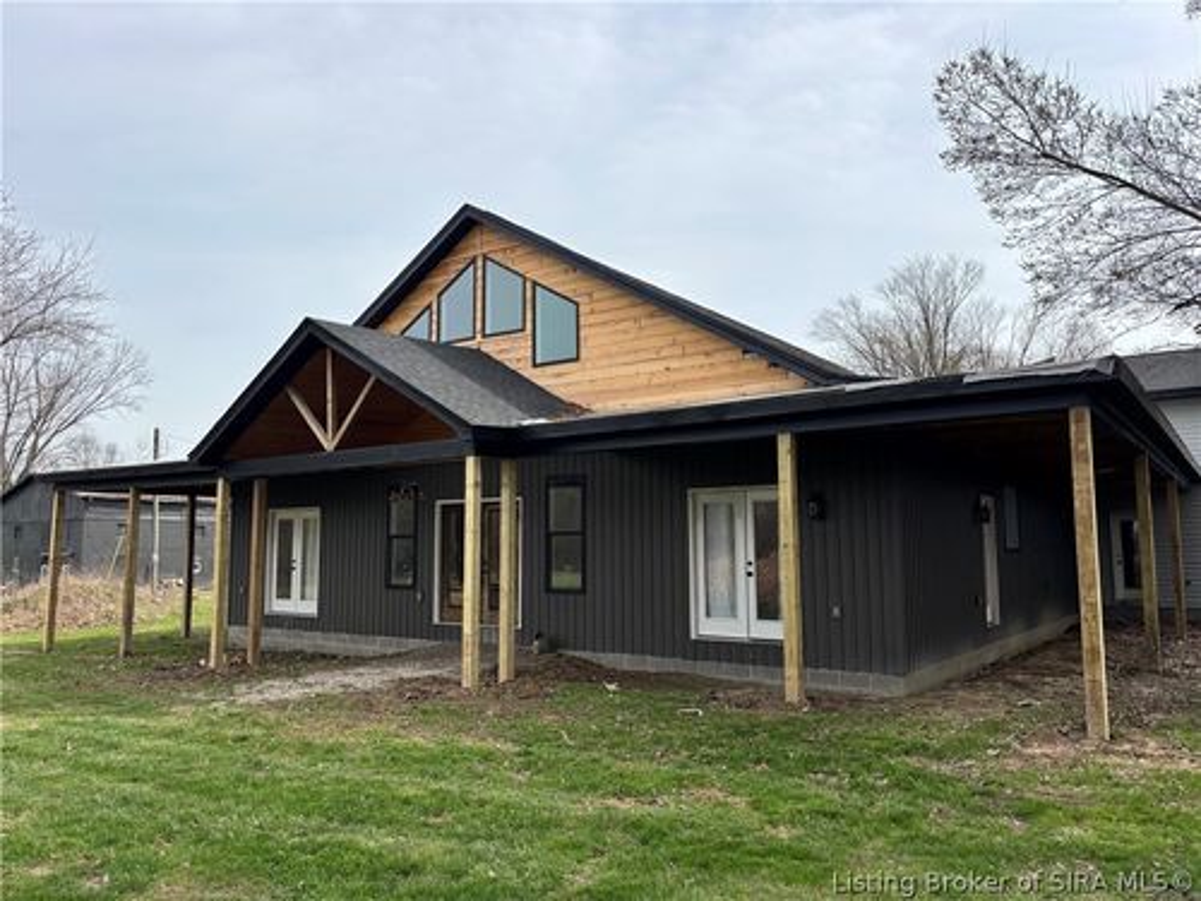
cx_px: 600
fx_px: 902
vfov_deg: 53.1
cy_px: 450
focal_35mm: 26
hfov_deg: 67.3
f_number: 1.6
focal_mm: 5.96
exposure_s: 1/4082
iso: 50
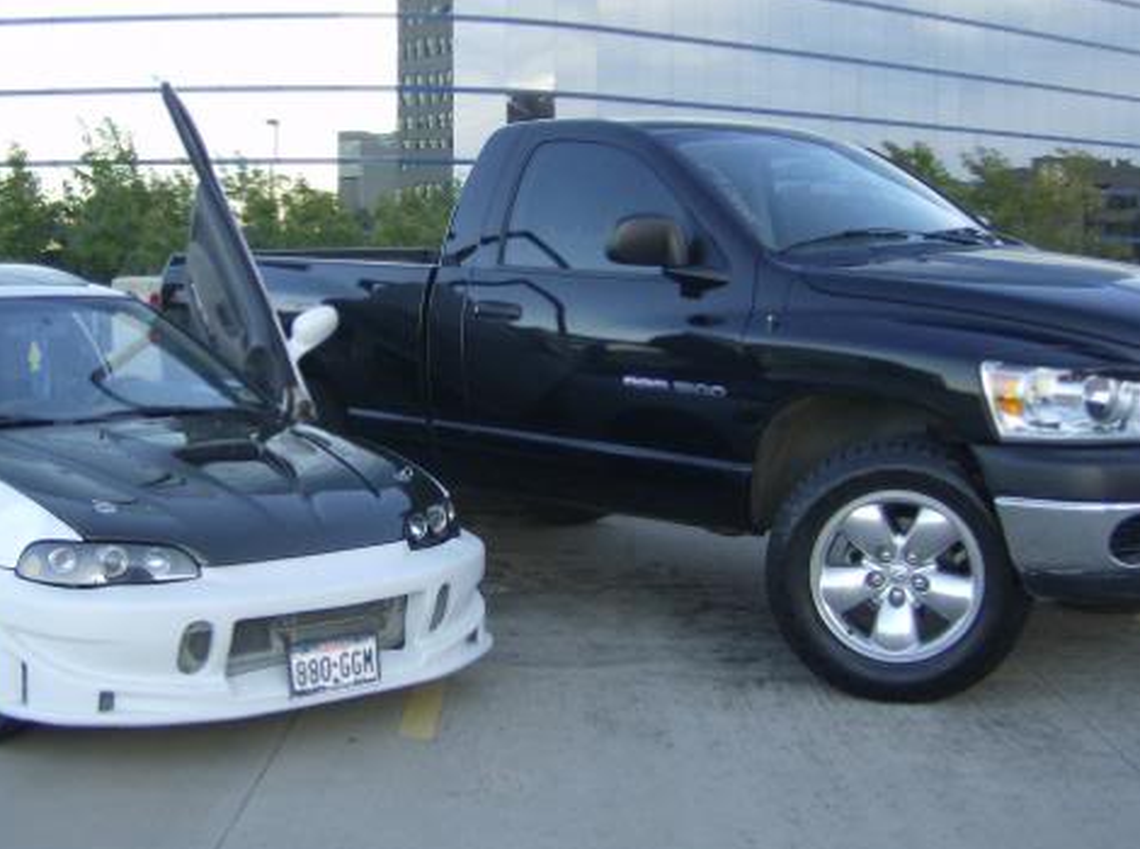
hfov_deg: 38.8
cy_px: 377
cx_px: 441
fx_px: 1610
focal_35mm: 49
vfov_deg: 29.5
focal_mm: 6
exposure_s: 1/137
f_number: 2.8
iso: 100
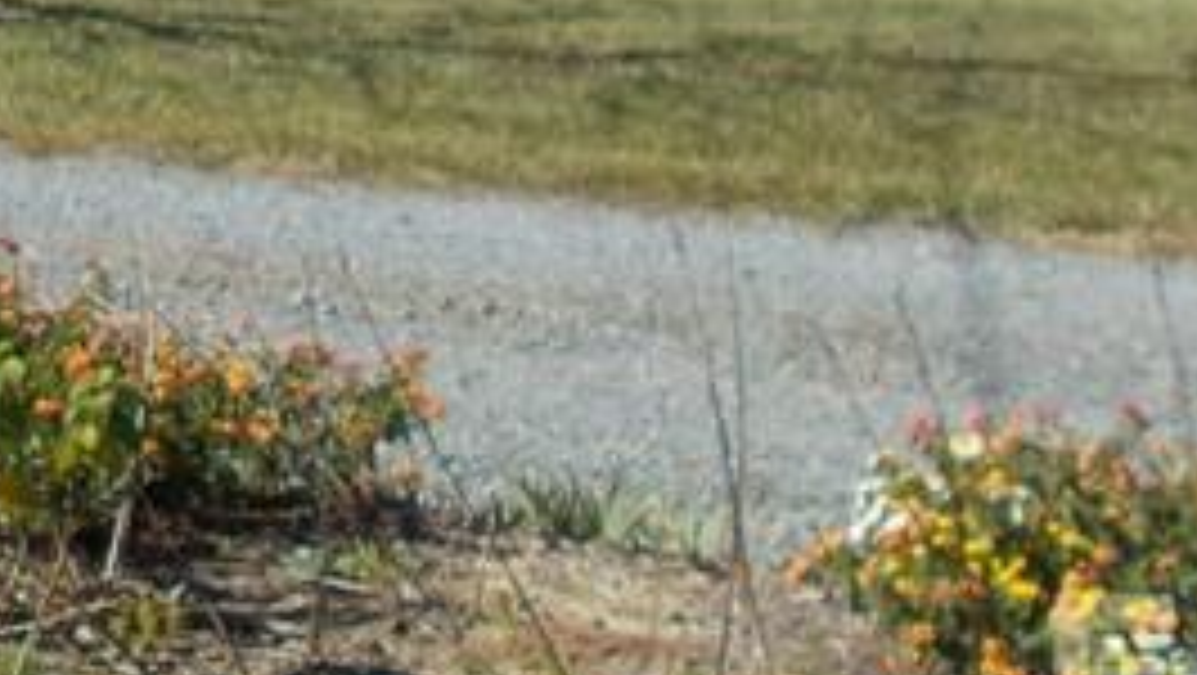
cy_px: -482
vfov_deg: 10.6
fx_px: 3462
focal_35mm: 109
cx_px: -346
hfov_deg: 18.3
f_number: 8
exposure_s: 1/125
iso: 80
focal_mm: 4.6
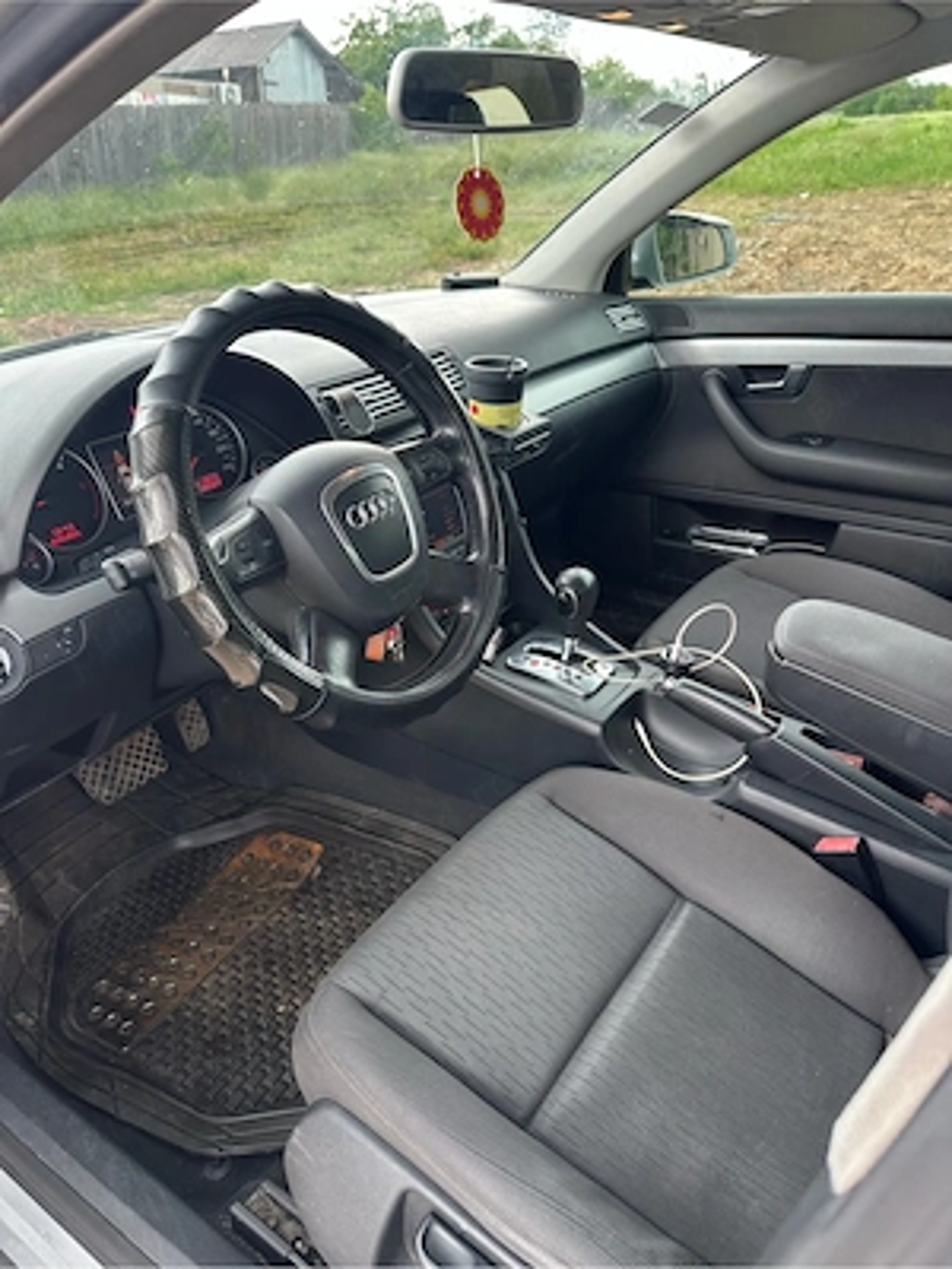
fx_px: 880
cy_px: 634
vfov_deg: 71.6
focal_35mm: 24
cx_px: 476
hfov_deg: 56.8
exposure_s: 1/121
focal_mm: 6.86
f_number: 1.78
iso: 80
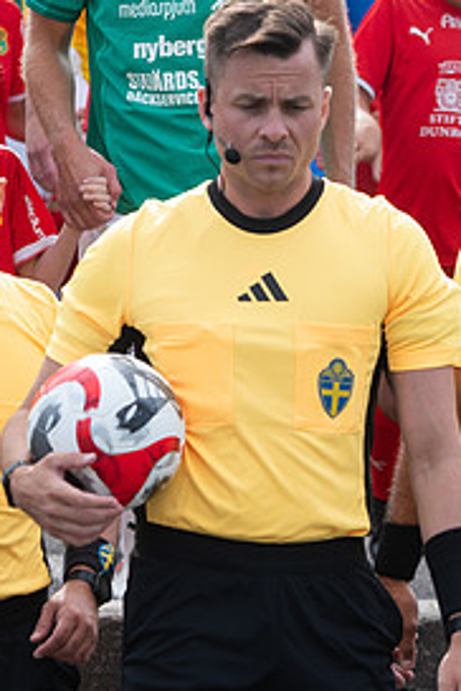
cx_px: 182
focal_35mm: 346
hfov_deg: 4.0
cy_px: 235
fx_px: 6646
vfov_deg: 6.0
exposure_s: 1/640
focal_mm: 140
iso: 220
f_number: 5
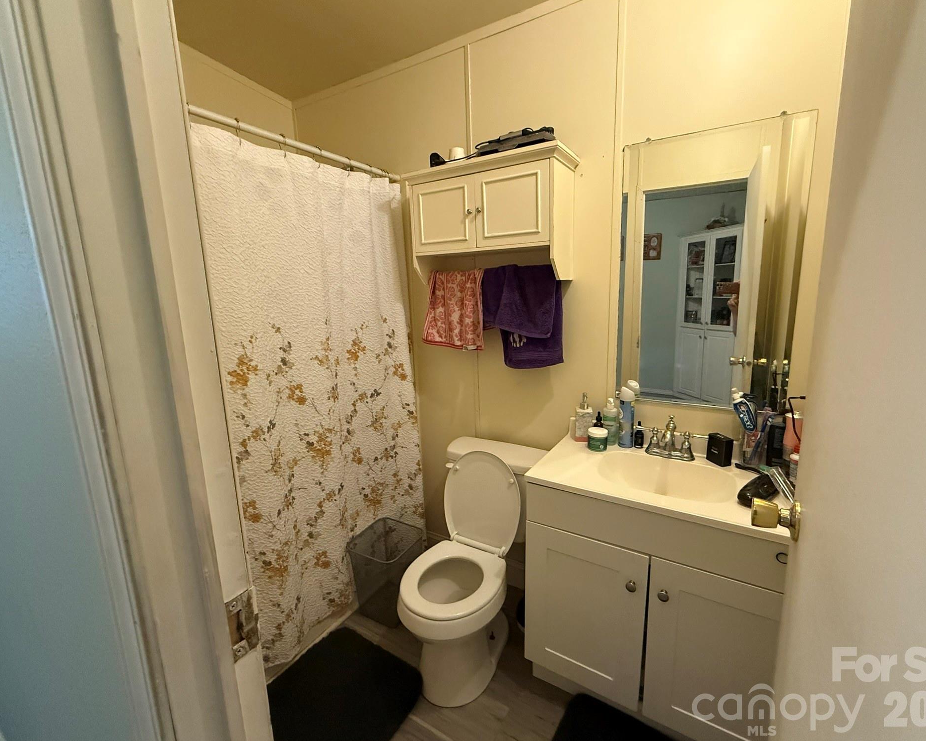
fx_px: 411
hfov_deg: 96.7
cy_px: 363
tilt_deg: -10.4
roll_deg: +1.5
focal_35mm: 15
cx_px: 482
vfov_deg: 84.0
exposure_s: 1/60
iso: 800
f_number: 2.2
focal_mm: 2.22
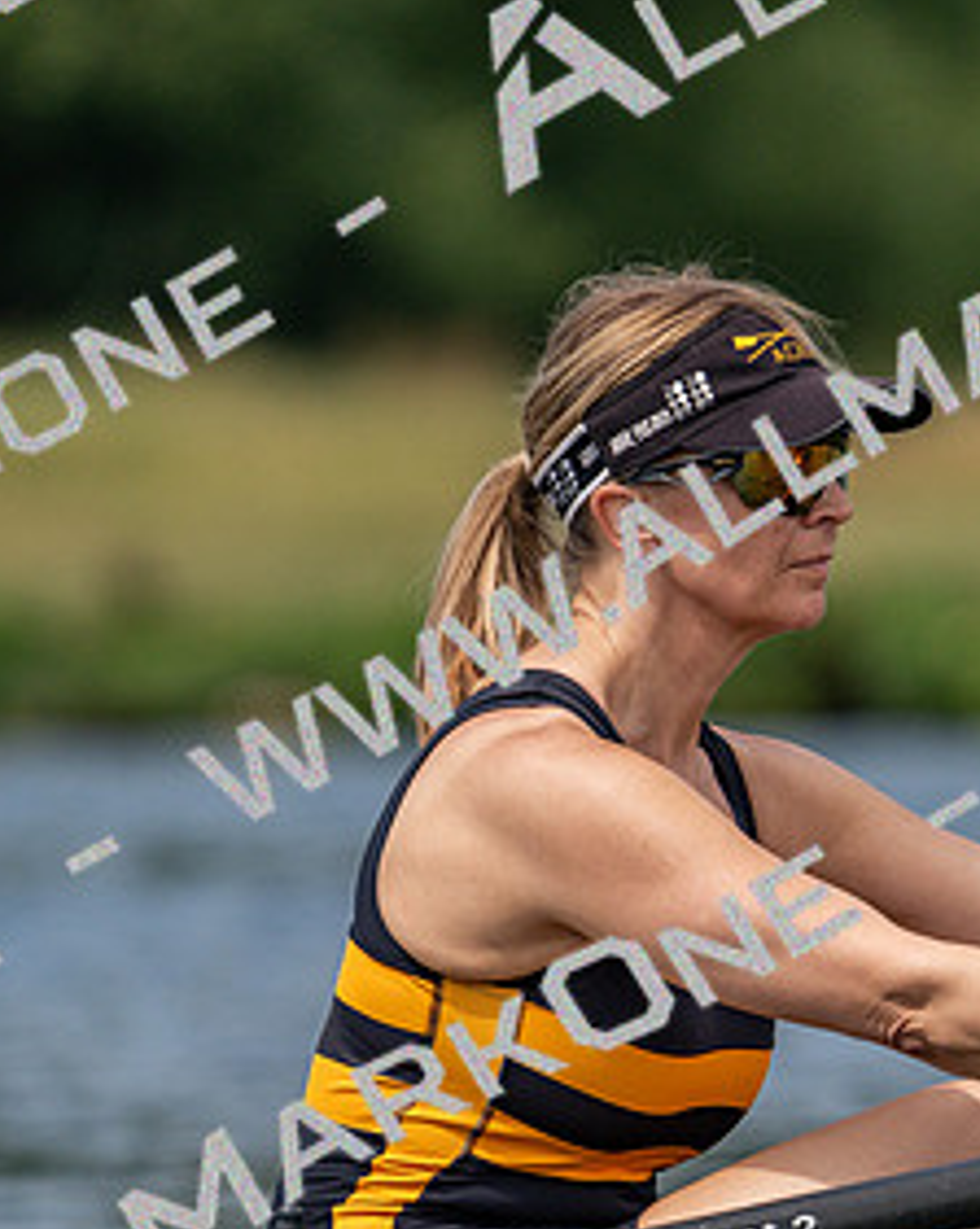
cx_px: 731
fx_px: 29540
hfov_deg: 1.9
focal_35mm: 813
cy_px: 833
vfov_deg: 2.4
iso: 320
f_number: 6.3
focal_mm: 419
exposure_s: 1/1600
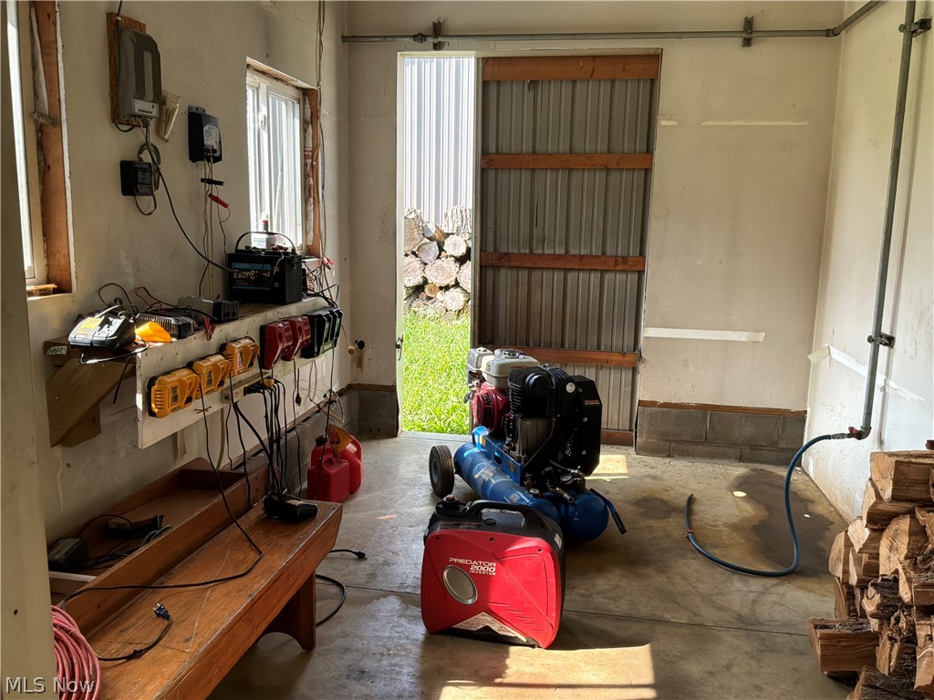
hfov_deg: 63.4
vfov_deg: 49.7
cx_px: 467
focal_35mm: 28
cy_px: 350
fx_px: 755
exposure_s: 1/191
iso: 64
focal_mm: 3
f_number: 1.8
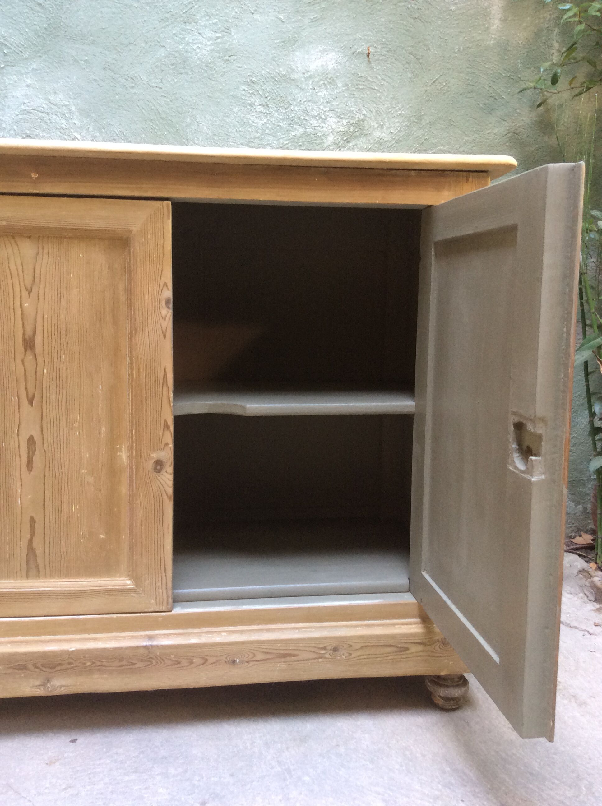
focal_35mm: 32
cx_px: 301
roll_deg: -0.1
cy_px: 403
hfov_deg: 44.1
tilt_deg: -7.2
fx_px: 744
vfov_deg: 56.9
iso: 80
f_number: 2.4
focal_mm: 3.3
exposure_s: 1/25
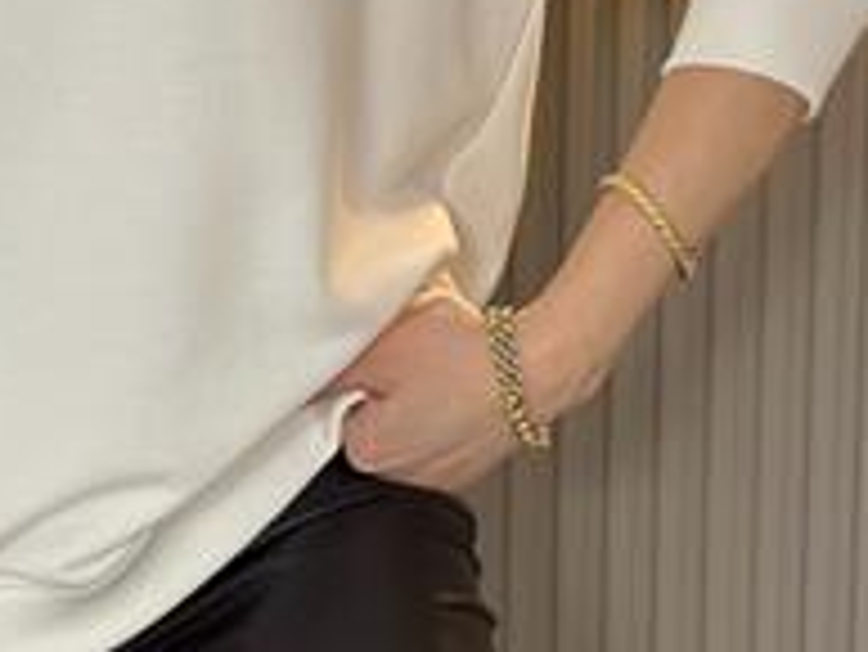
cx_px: 103
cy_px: -117
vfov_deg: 11.3
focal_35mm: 129
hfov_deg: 15.1
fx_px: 3237
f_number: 1.78
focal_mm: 6.86
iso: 400
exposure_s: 1/33
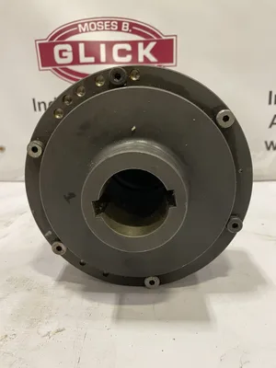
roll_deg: +0.9
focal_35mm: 26
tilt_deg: -14.5
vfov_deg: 67.3
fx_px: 276
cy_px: 184
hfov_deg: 53.1
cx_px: 138
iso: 200
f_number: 1.6
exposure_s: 1/60
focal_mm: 4.2
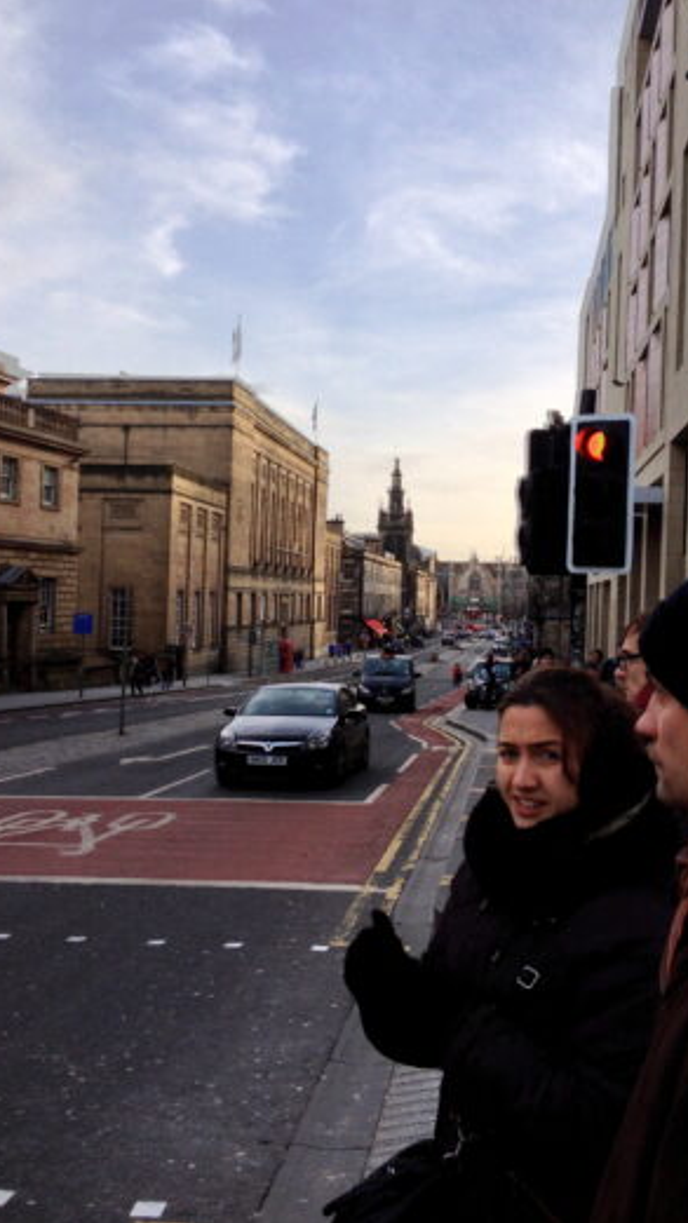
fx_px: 1265
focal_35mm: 39
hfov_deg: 30.4
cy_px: 602
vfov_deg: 51.6
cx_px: 364
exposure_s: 1/521
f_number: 2.4
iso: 50
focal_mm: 4.28
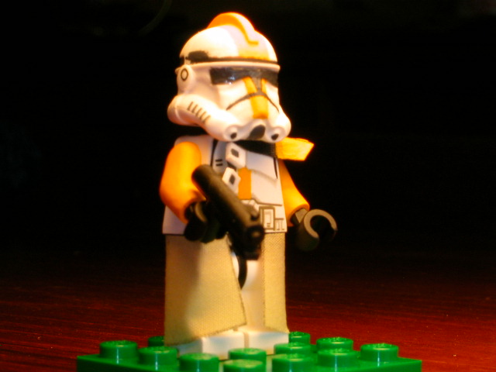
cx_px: 248
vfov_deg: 13.3
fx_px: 1590
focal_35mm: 111
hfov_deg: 17.7
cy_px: 186
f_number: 8
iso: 100
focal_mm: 16.8
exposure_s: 1/30
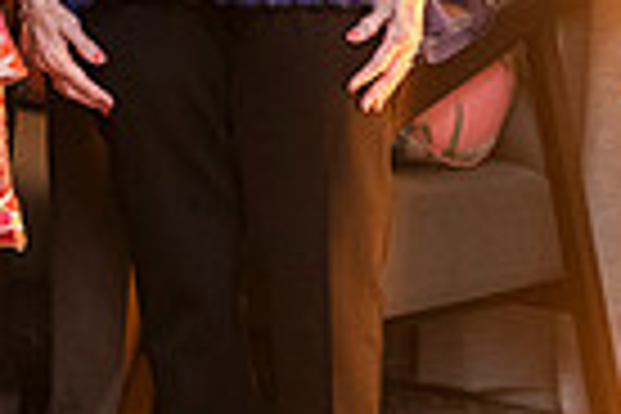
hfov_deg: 8.1
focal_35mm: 255
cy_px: -201
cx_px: 406
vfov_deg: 5.3
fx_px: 4398
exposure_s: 1/125
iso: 1250
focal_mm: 58
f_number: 4
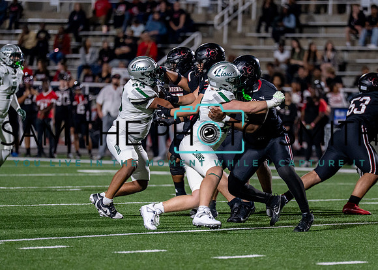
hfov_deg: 6.7
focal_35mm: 301
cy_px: 164
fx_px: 3231
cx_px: 218
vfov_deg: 4.8
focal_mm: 200
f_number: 2.8
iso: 2500
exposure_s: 1/1250
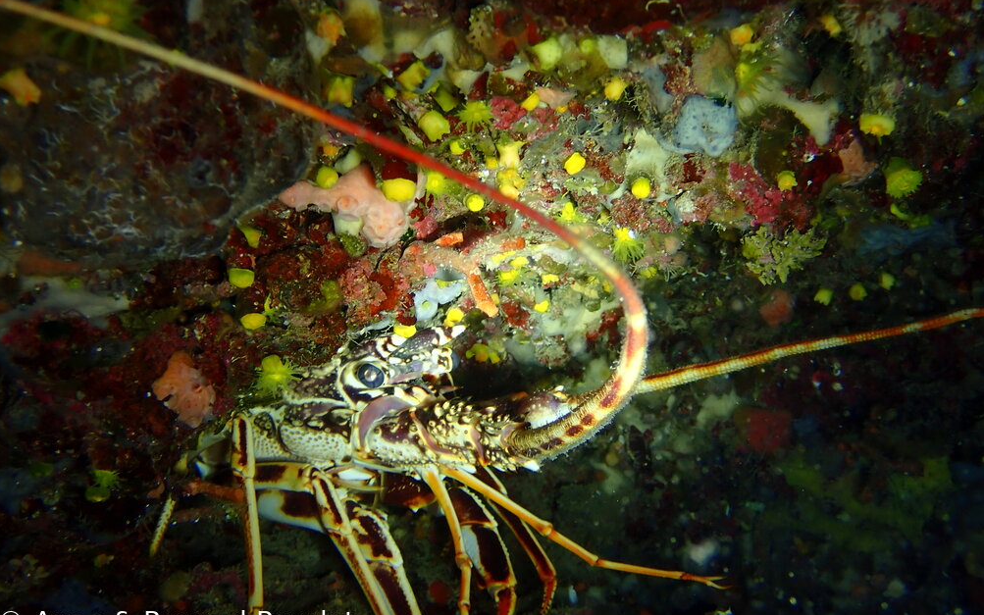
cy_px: 267
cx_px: 492
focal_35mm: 49
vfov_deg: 26.3
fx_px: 1314
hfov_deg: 41.1
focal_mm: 8.41
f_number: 4.5
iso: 200
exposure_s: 1/160
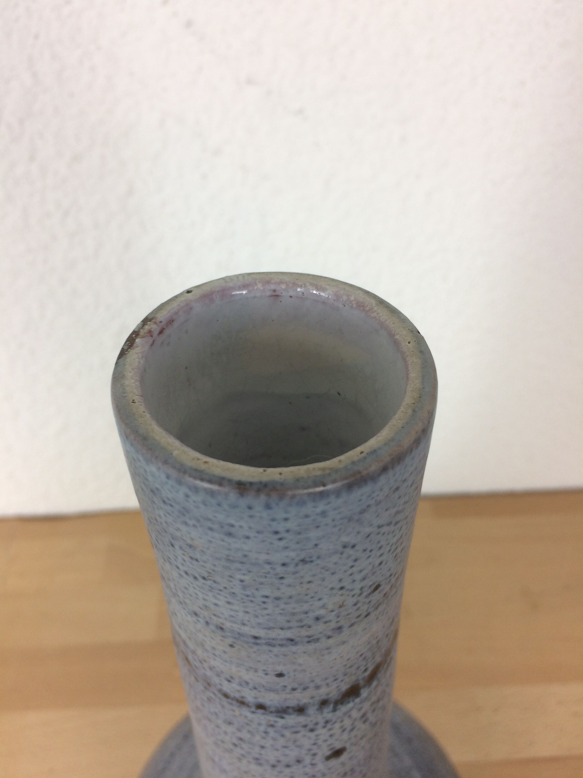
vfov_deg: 61.7
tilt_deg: -45.3
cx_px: 292
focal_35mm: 29
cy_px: 389
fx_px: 651
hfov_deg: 48.2
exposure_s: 1/50
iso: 40
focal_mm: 4.15
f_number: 2.2
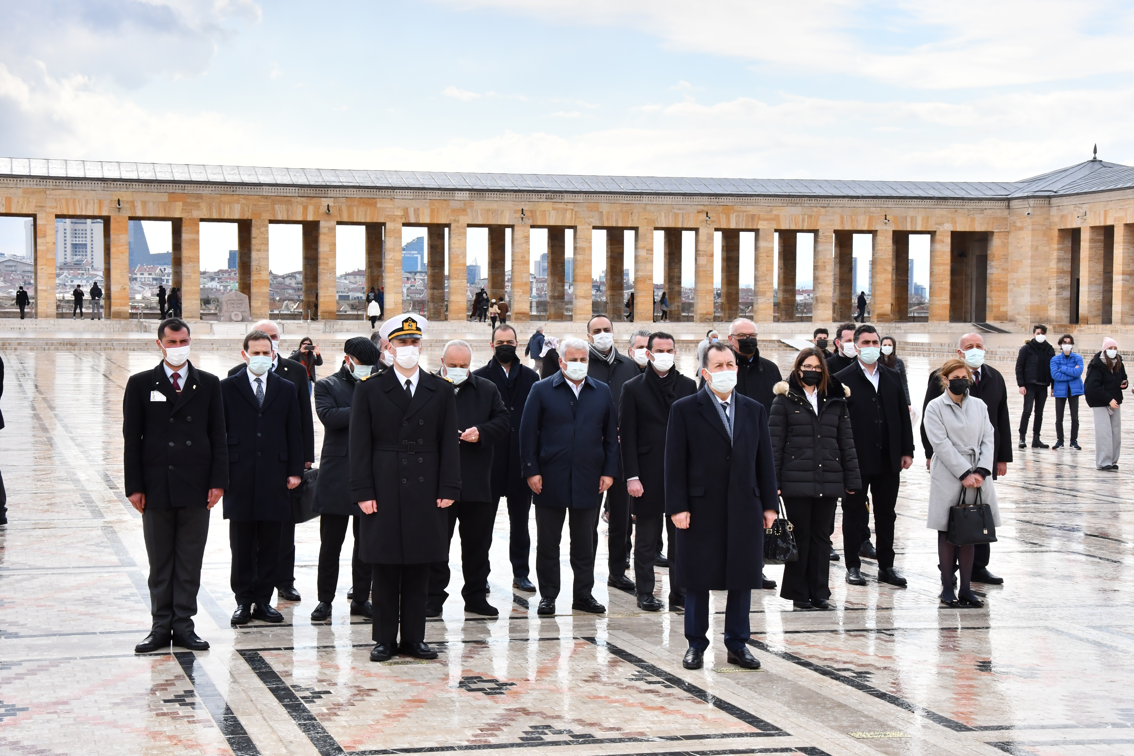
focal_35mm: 67
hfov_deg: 30.1
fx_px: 2110
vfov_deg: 20.3
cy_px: 378
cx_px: 567
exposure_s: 1/800
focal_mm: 45
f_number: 14
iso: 1000
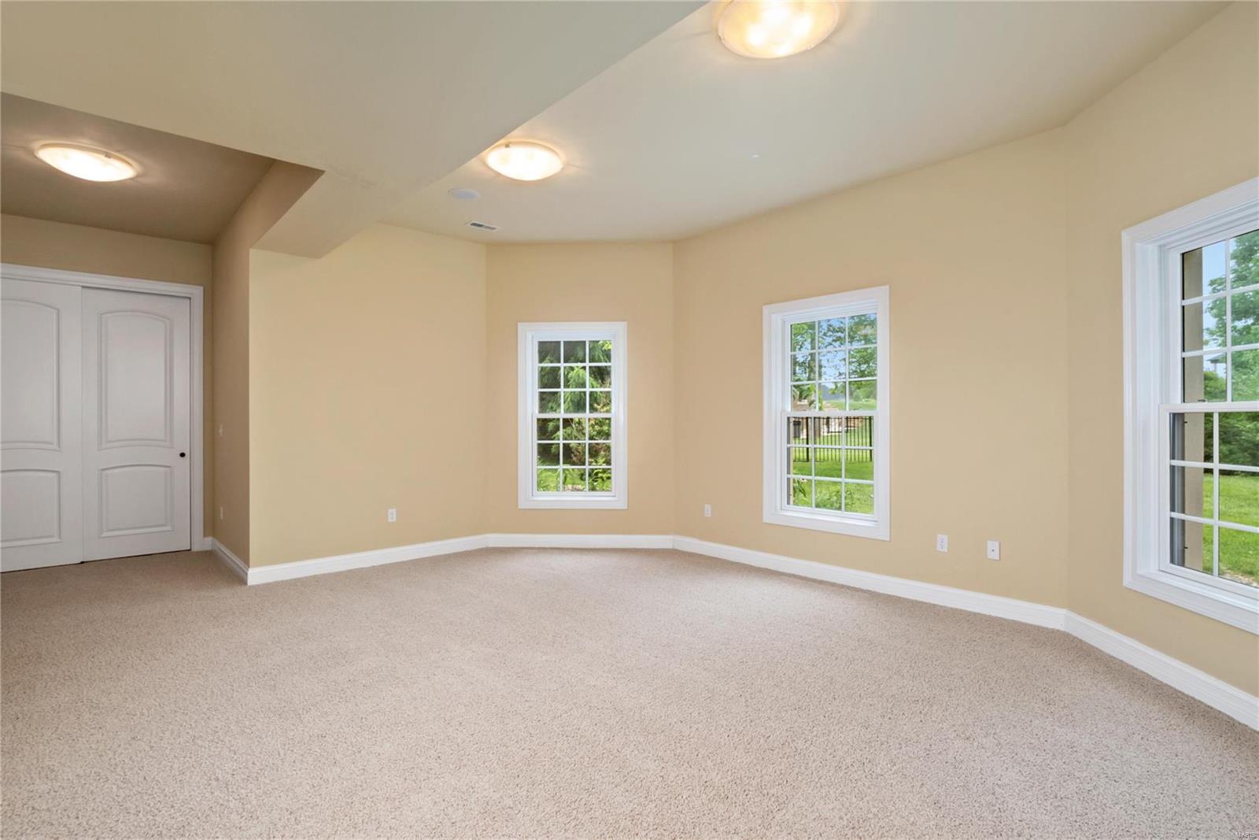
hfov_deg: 96.7
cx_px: 630
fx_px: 560
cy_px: 420
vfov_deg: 73.8
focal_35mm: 16
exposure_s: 1/80
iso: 640
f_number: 9
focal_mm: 8
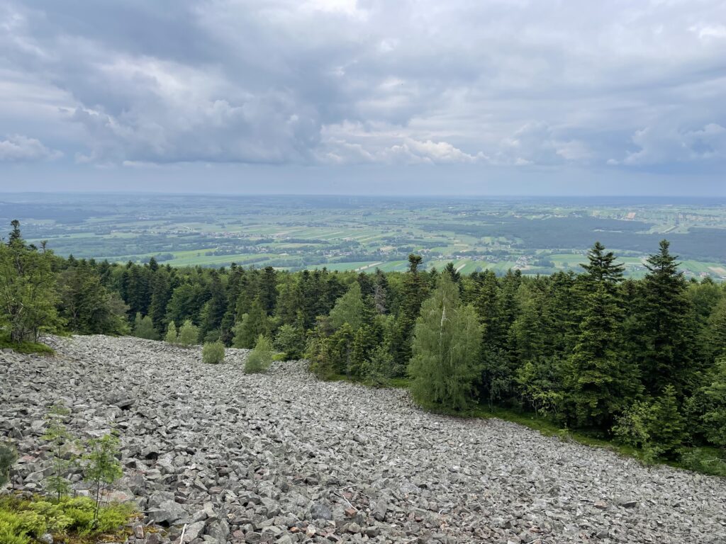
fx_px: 545
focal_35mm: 26
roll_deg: -0.1
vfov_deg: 53.1
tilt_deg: -8.3
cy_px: 272
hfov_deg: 67.3
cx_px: 363
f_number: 1.6
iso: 32
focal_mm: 4.2
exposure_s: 1/3125
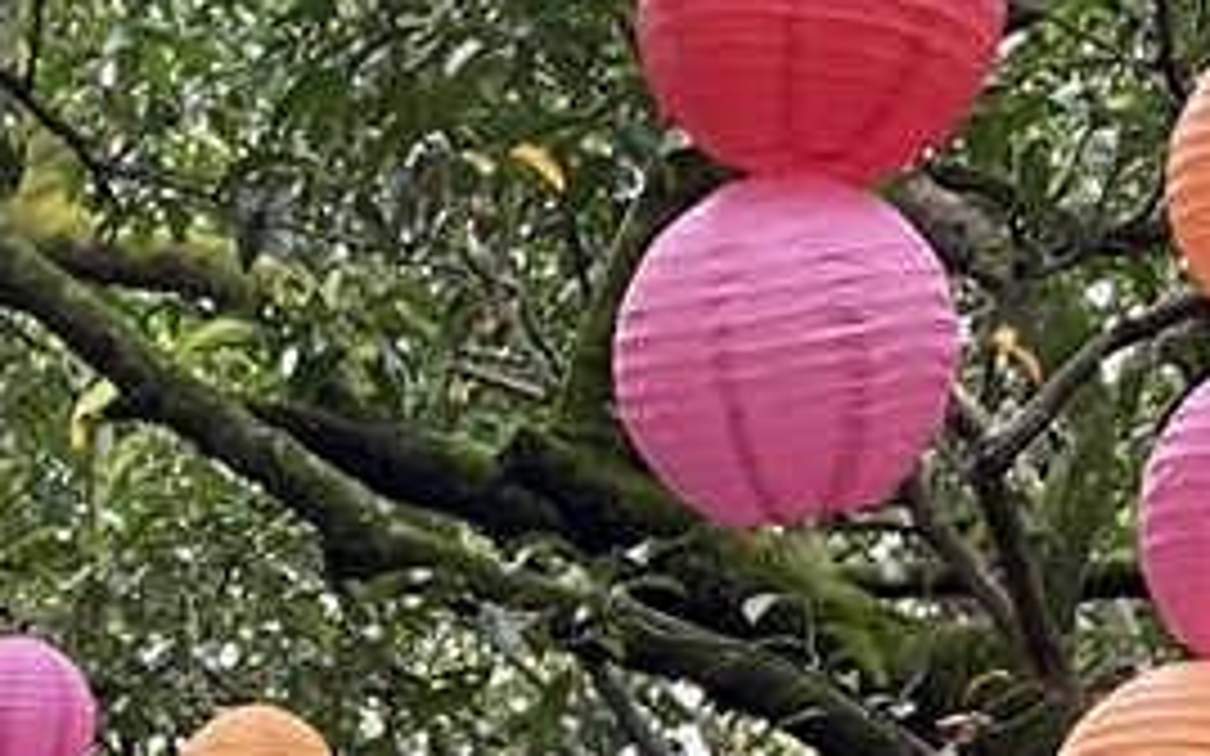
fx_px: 6759
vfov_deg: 6.1
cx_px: -477
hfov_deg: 10.0
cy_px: 2002
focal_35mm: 205
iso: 160
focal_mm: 4.25
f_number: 1.8
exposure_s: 1/60
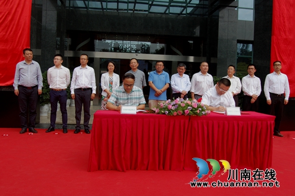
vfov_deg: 39.9
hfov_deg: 57.3
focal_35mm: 33
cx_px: 148
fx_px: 270
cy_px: 98
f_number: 8
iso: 200
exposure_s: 1/250
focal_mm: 22
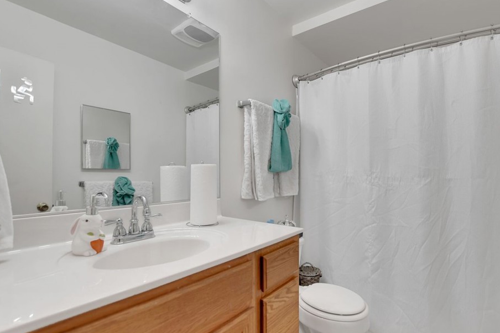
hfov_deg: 93.1
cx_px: 269
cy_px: 173
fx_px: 236
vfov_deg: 70.4
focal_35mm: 17
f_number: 5.6
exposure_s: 1/125
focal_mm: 10
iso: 800
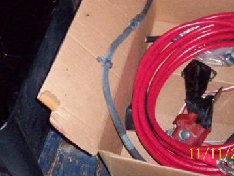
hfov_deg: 29.2
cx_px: 80
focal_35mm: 66
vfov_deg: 21.8
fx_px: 446
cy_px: 26
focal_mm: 6.2
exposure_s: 1/45
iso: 400
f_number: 2.8
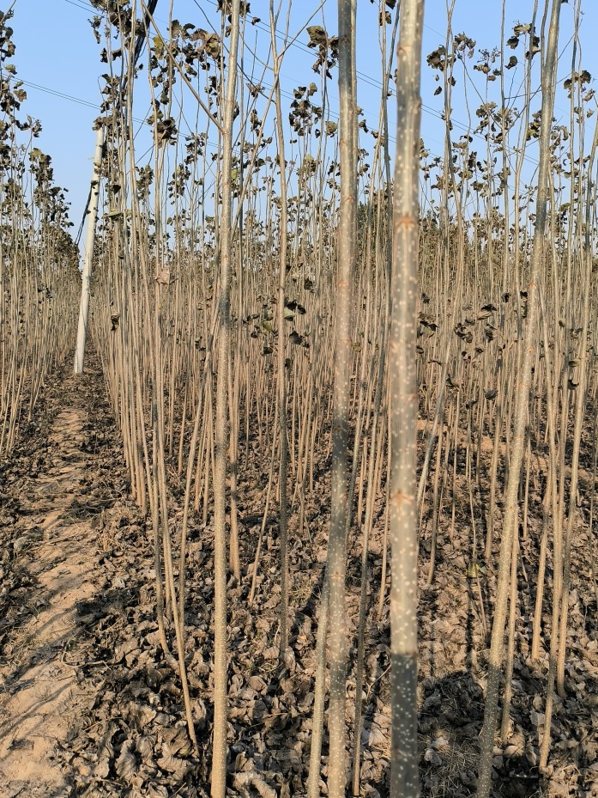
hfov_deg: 45.4
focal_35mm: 31
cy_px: 347
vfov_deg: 58.1
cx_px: 270
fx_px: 714
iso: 101
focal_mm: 5.52
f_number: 1.9
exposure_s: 1/851
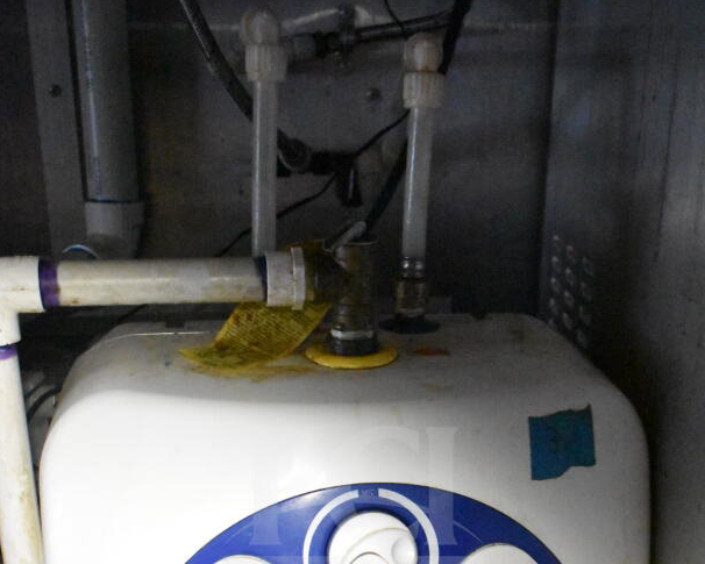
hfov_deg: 36.7
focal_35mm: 51
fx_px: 1064
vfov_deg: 28.4
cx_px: 352
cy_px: 519
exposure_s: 1/40
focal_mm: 24
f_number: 3.8
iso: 16000
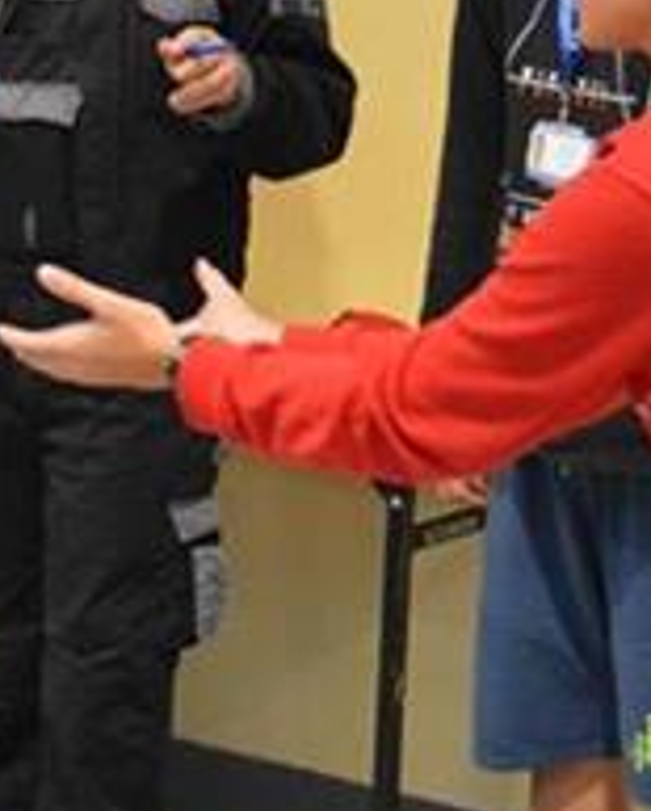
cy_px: 170
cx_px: -97
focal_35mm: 123
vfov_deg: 15.5
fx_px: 2955
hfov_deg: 12.3
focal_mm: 26
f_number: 4
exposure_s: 1/160
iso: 3200
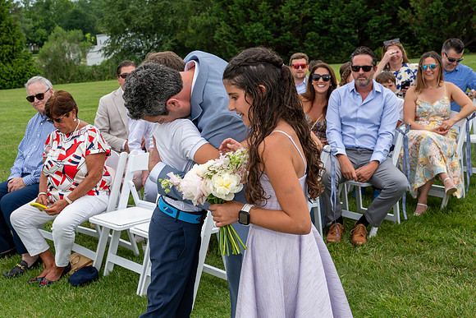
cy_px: 136
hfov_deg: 42.1
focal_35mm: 47
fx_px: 618
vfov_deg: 28.8
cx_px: 207
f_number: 7.1
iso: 125
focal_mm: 39
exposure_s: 1/250
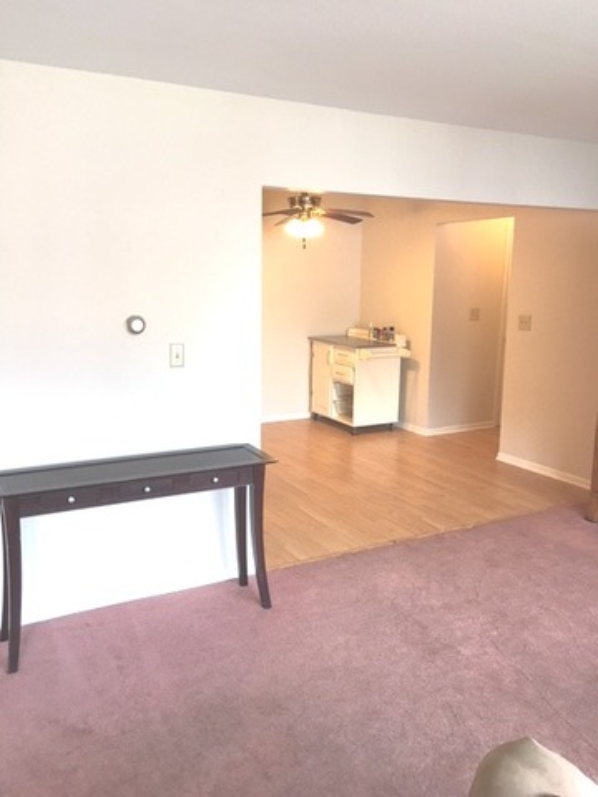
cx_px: 299
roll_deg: +0.2
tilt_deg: -10.4
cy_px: 398
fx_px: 668
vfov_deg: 61.7
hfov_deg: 48.2
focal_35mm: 29
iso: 40
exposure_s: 1/30
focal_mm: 4.15
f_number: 2.2
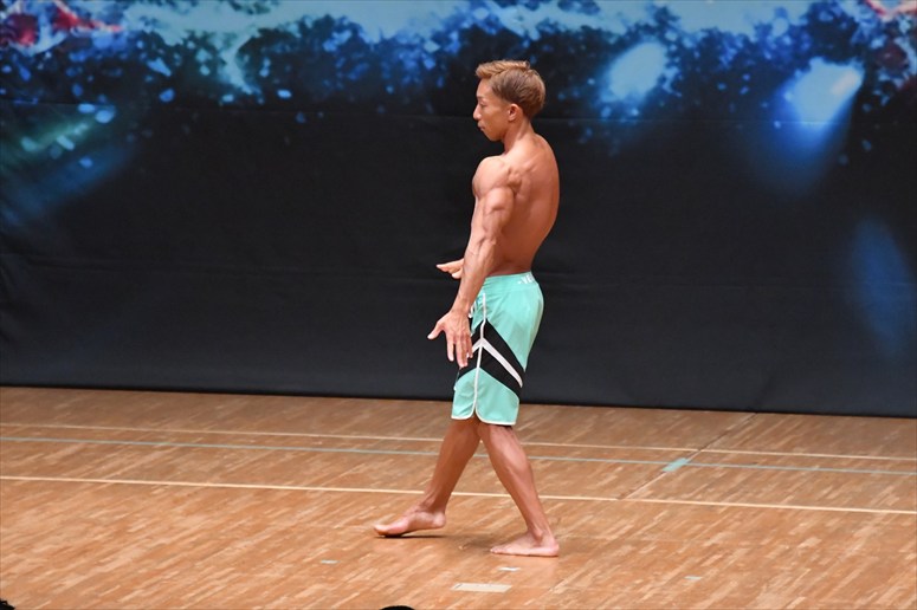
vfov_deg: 4.8
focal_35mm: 285
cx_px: 458
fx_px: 7256
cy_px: 305
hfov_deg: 7.2
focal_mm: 190
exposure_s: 1/400
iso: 8000
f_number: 5.6
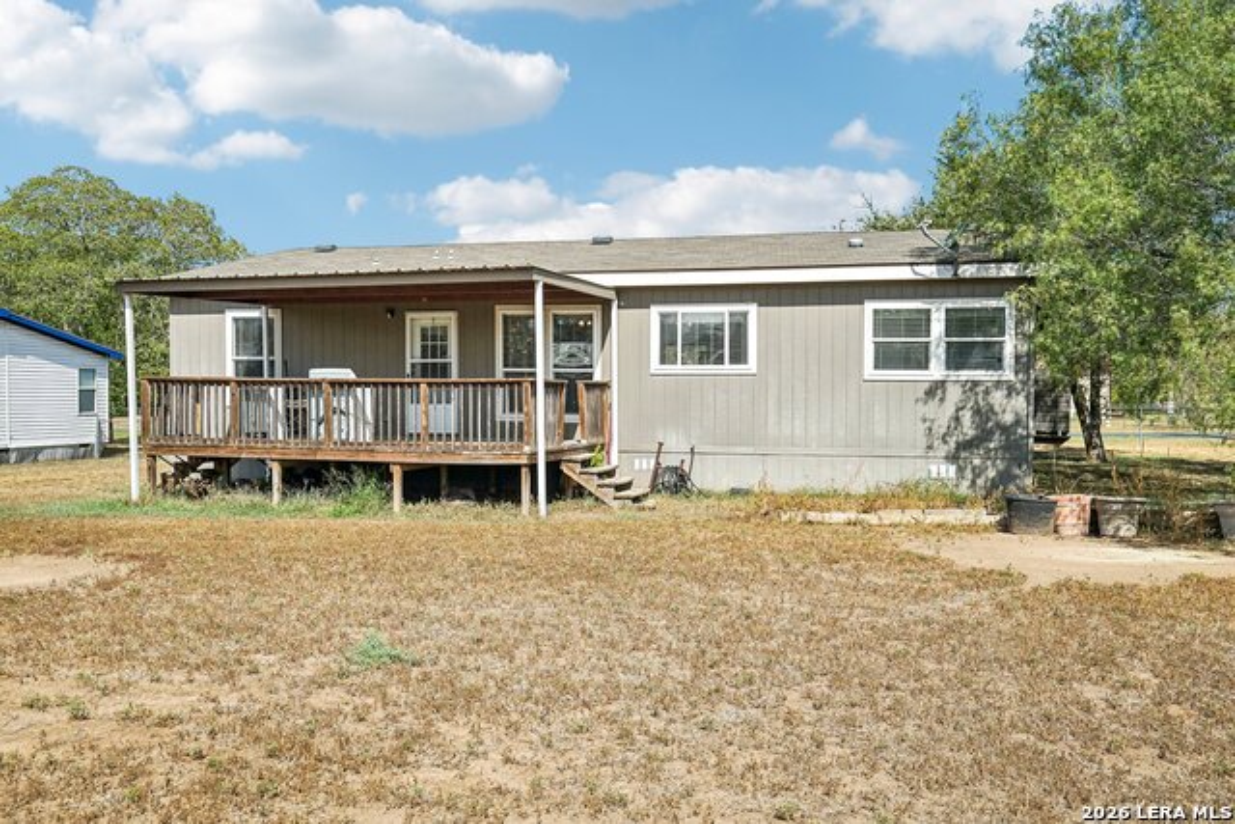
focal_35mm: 35
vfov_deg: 37.9
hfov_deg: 54.4
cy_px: 412
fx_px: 1201
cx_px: 618
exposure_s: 1/320
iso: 200
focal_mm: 35
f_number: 8
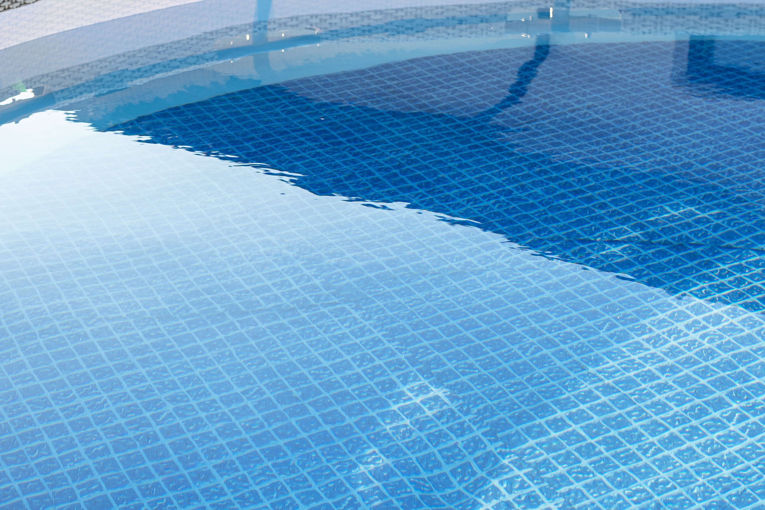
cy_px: 300
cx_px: 252
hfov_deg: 29.0
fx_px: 1467
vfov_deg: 19.7
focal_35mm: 69
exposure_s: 1/200
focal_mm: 35
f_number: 5.6
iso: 100
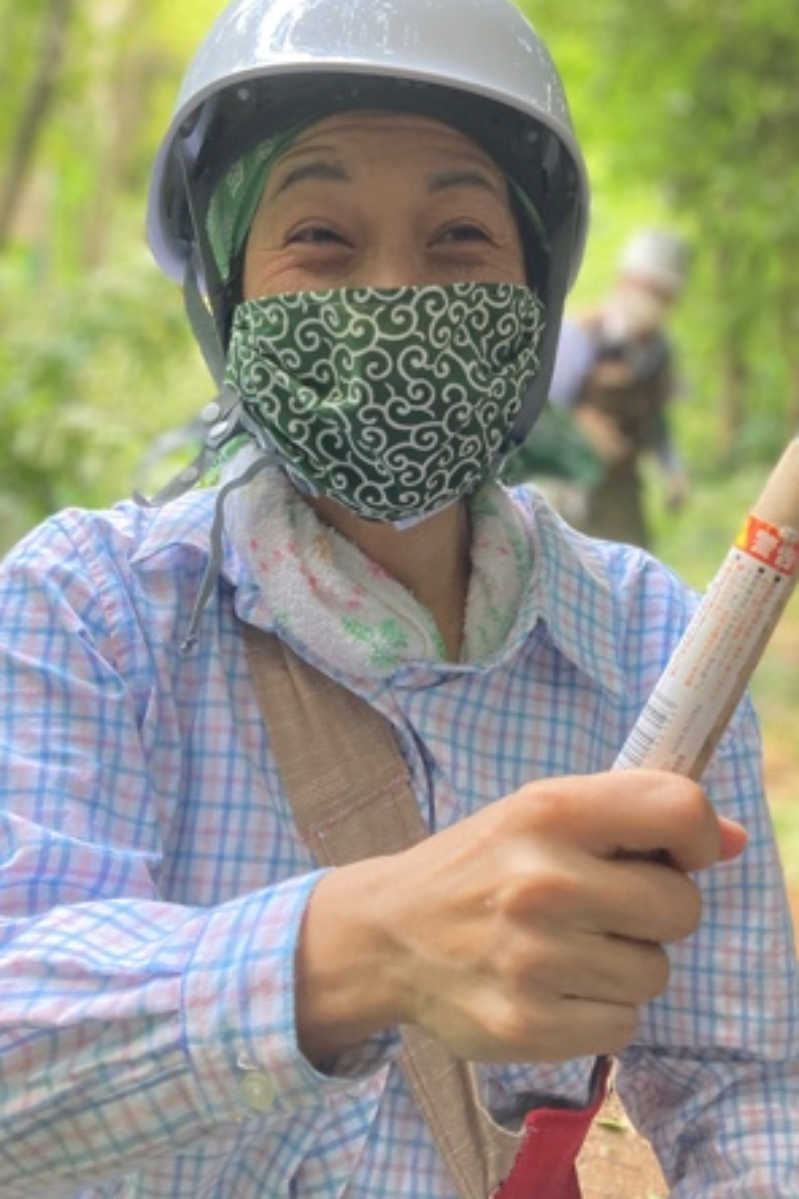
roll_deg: -6.5
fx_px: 1398
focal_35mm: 42
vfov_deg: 46.1
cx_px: 559
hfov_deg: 31.5
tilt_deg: -7.8
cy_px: 478
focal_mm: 3.99
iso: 80
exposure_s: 1/84
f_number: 1.8
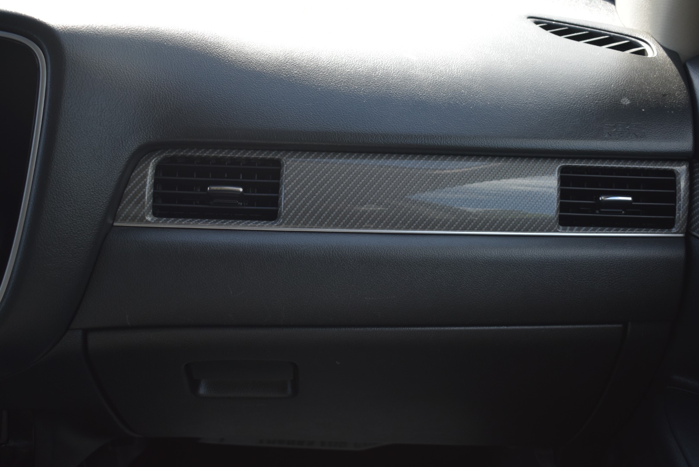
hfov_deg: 46.4
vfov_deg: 31.9
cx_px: 350
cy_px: 234
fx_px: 816
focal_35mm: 42
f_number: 4.2
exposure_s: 1/100
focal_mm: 28
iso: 100
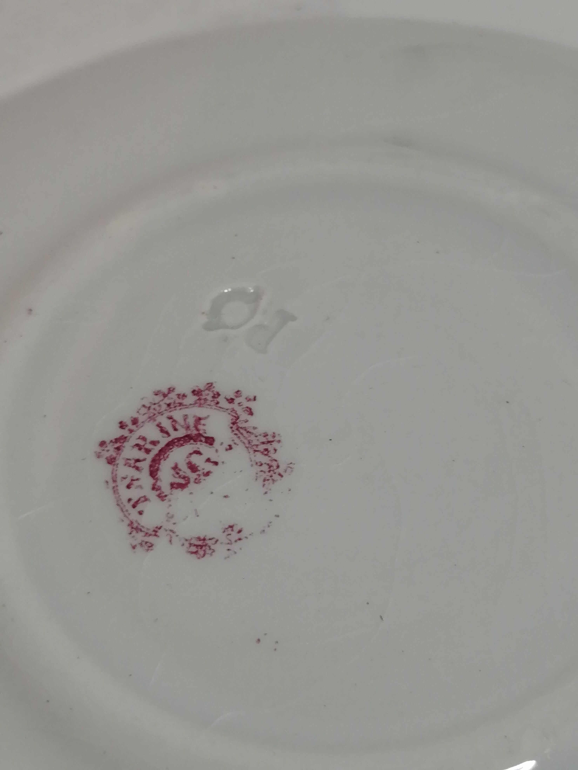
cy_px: 385
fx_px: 1380
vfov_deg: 31.2
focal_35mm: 62
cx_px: 289
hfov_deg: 23.7
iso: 80
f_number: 1.8
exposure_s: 1/50
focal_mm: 3.62
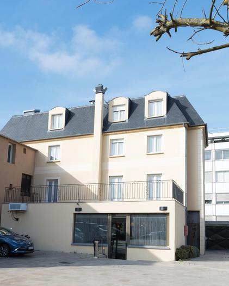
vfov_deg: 45.8
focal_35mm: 40
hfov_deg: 35.3
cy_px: 142
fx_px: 339
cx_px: 26
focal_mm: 28
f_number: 9
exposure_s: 1/200
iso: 100
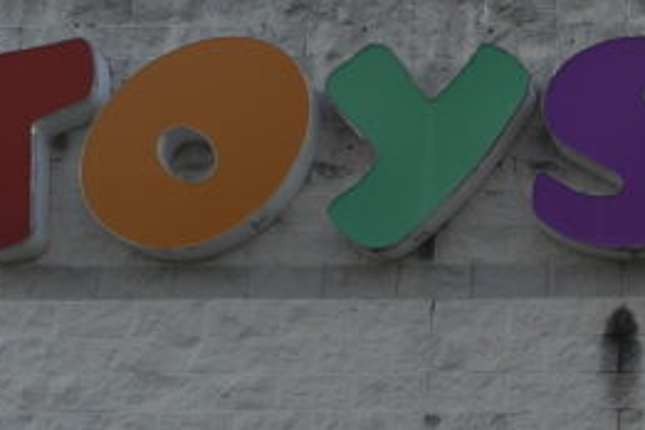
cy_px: 156
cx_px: 734
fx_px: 1738
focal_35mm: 97
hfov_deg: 20.0
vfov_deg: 14.1
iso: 100
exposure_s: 1/250
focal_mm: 22
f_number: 5.6
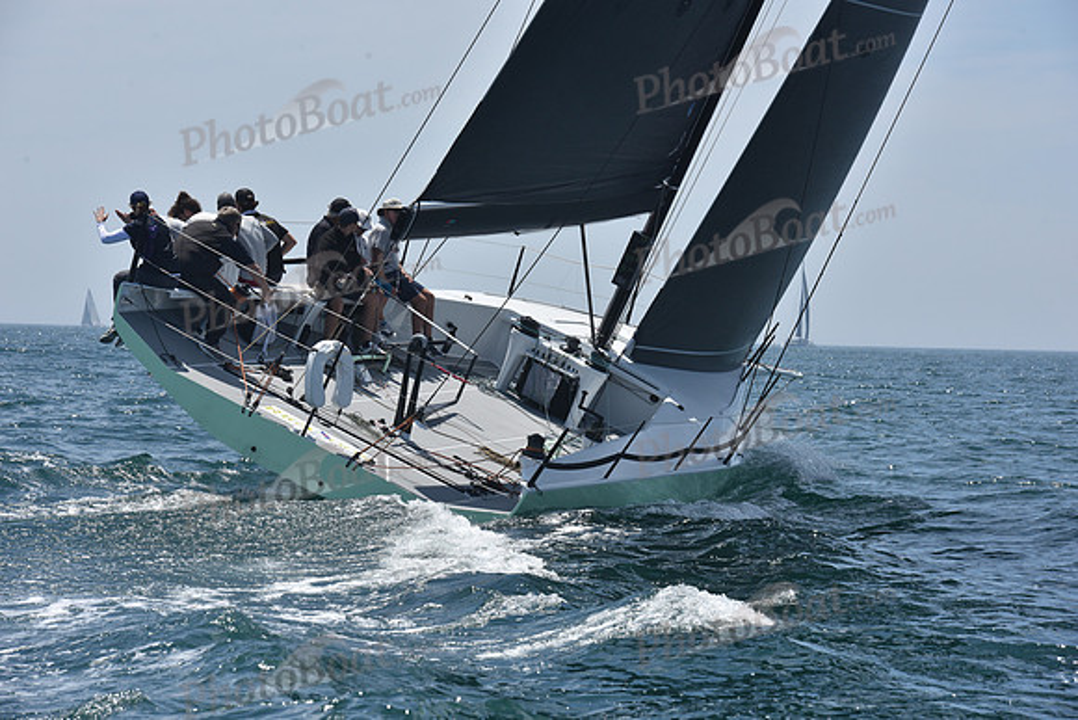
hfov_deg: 12.8
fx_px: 4792
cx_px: 539
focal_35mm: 160
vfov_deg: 8.6
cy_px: 360
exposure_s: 1/800
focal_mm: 160
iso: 250
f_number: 11
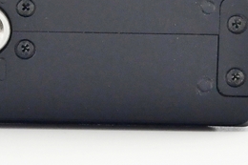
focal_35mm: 450
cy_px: -157
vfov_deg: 3.0
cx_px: -63
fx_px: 3098
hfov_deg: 4.6
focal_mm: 52
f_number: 8
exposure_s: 1/100
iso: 1250
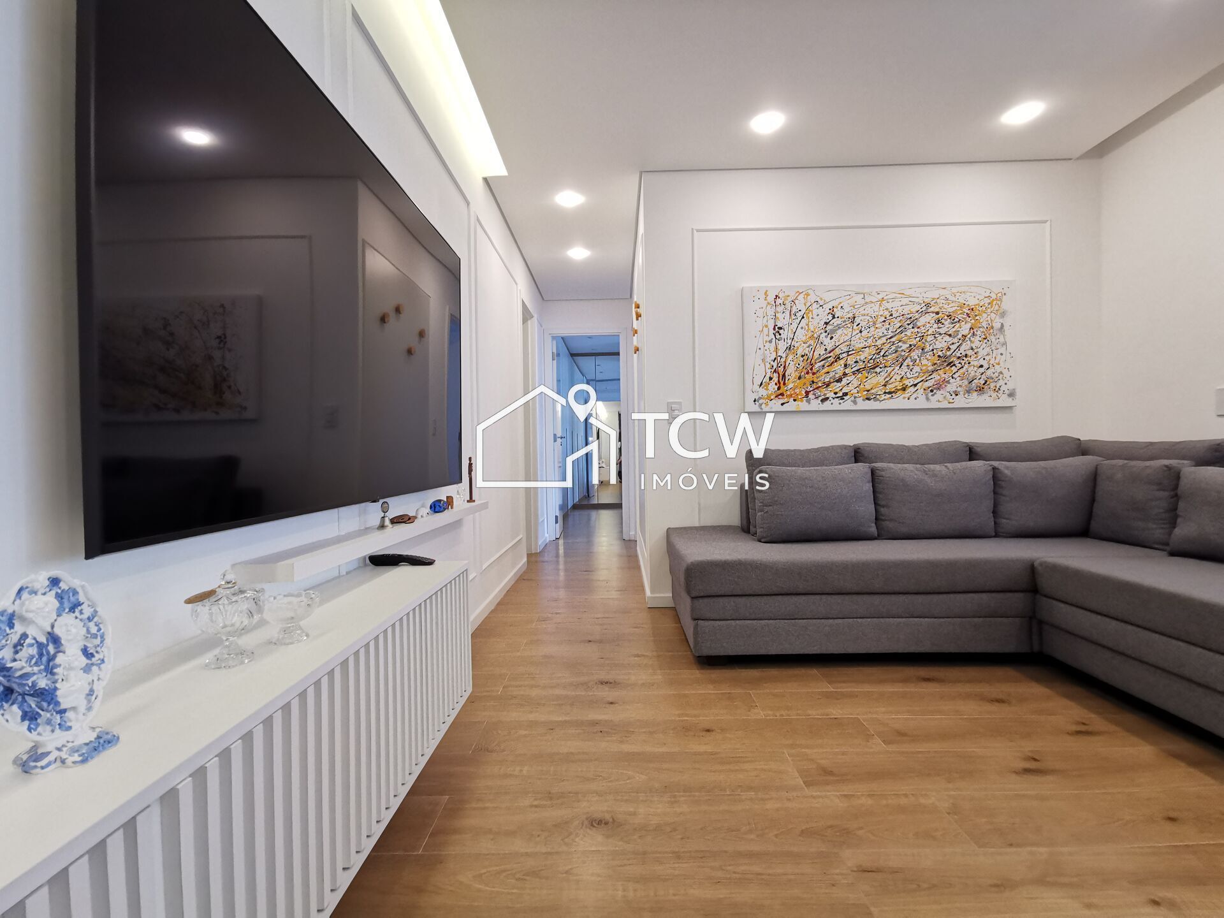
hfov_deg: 94.5
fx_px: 566
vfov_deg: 78.1
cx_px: 612
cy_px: 459
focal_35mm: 16
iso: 500
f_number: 2.2
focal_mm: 2.35
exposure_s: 1/40
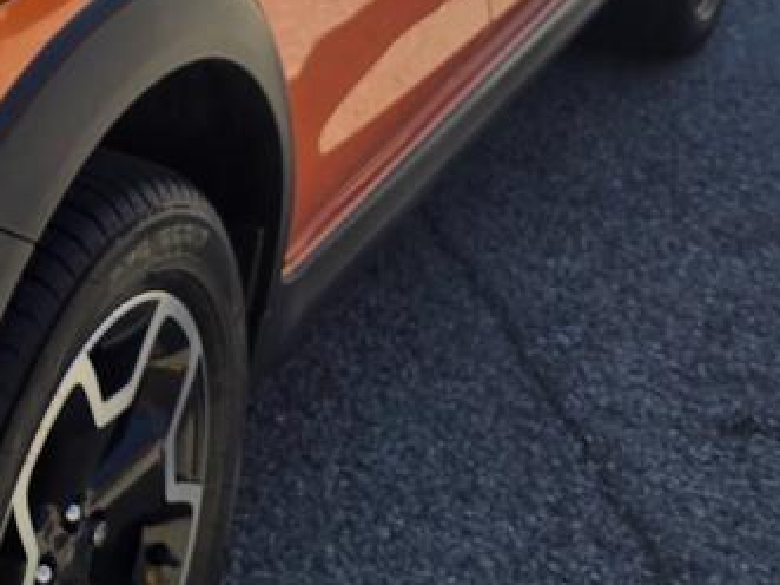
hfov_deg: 18.5
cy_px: -14
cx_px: -509
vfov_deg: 16.2
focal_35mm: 89
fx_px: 2005
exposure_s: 1/2945
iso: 80
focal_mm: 6.3
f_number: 1.7
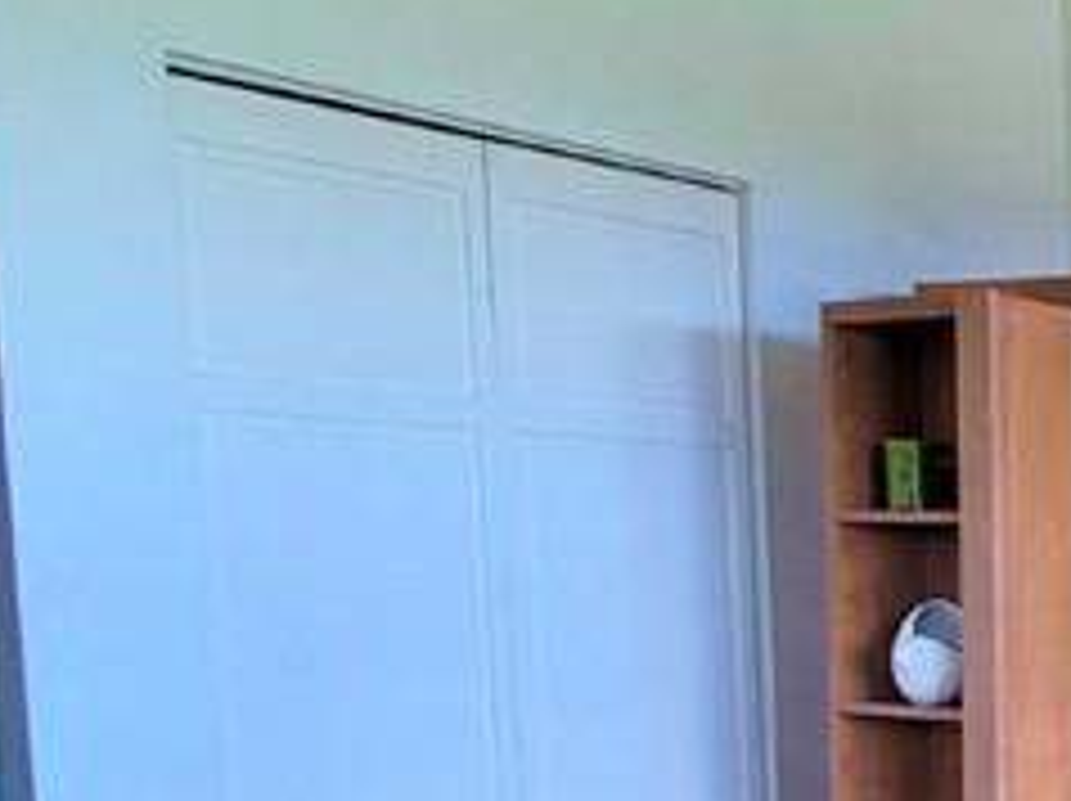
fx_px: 1731
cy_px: 774
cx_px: 1899
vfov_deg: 25.0
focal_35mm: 56
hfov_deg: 22.1
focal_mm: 1.74
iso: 80
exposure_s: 1/59
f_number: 2.2
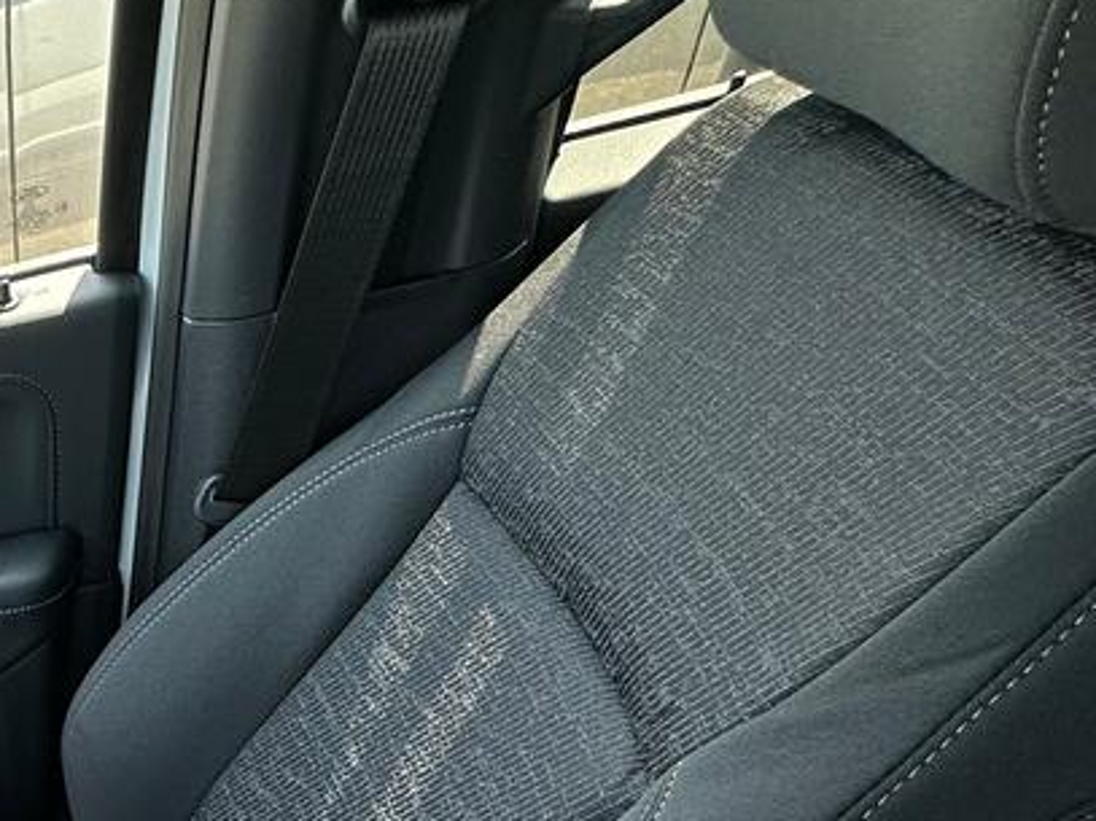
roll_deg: +22.0
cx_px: -541
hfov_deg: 28.4
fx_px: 1393
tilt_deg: -40.1
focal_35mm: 44
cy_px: 972
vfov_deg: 28.7
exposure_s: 1/99
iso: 50
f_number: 2.2
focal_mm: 2.22
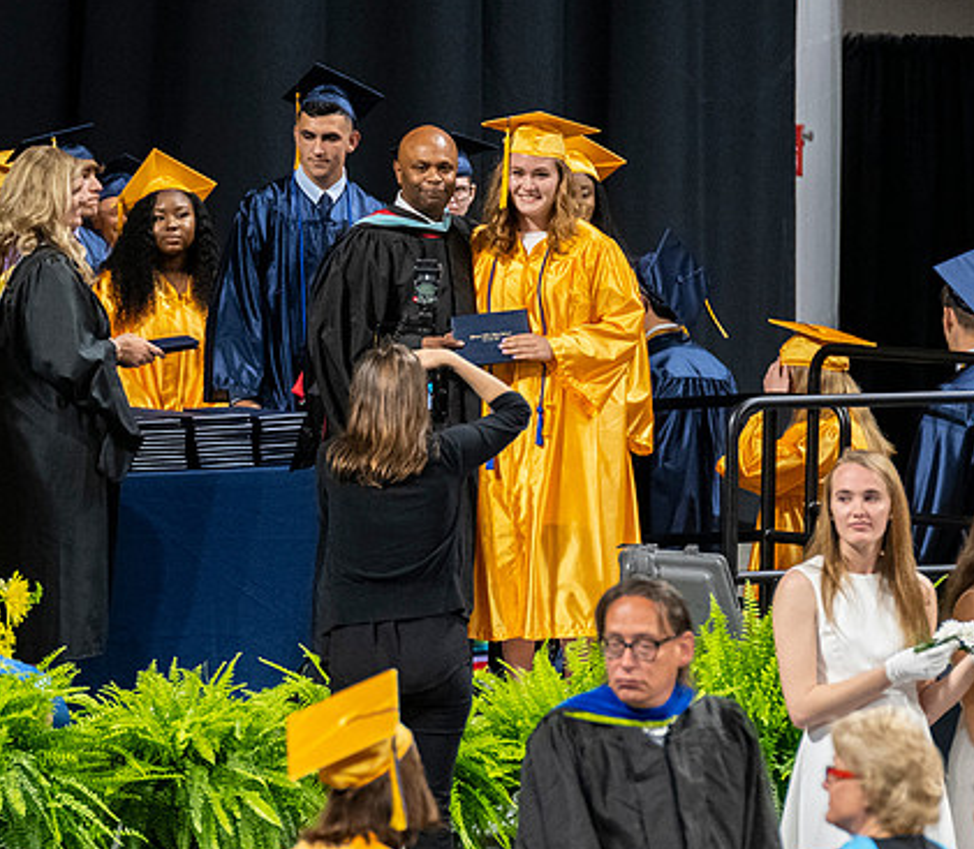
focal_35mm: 490
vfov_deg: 3.3
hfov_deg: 3.8
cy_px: 406
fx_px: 14632
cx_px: 264
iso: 2000
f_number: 4
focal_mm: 190
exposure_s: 1/200
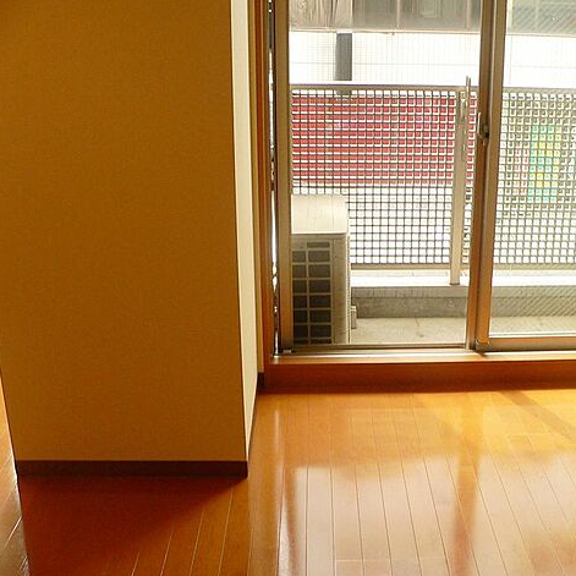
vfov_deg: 40.0
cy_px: 287
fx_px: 791
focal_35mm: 42
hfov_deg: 39.7
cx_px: 366
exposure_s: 1/60
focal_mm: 4.6
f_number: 2.8
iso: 100
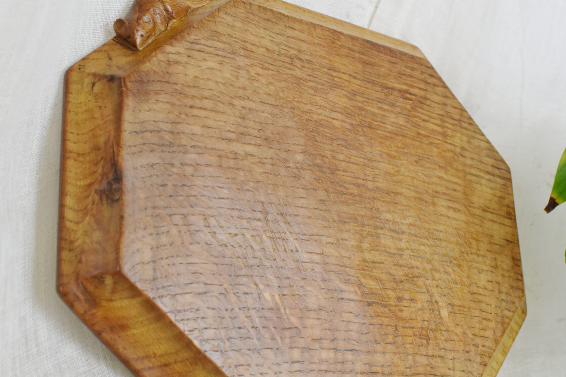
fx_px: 707
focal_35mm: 45
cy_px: 194
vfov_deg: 29.9
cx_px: 323
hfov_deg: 43.5
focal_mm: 20
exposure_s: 1/60
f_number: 5.6
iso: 400
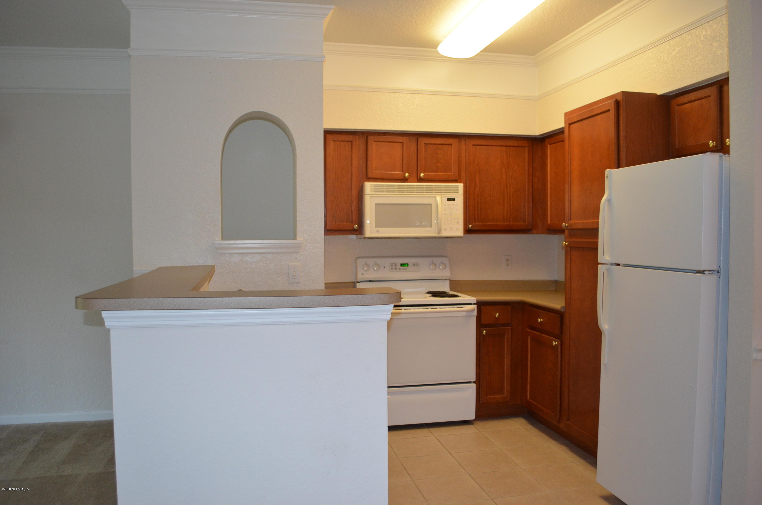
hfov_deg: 67.5
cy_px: 252
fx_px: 570
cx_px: 381
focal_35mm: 27
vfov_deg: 47.7
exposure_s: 1/60
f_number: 3.5
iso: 1100
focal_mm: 18
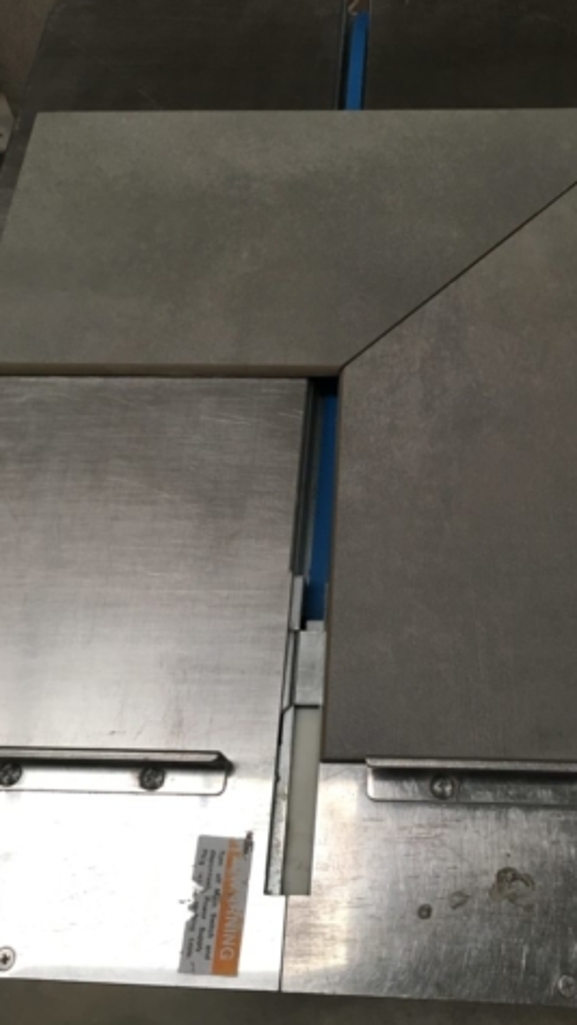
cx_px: 370
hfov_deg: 36.4
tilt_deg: -63.0
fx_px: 869
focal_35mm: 32
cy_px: 517
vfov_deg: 61.0
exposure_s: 1/33
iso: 50
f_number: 2.2
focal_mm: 4.15
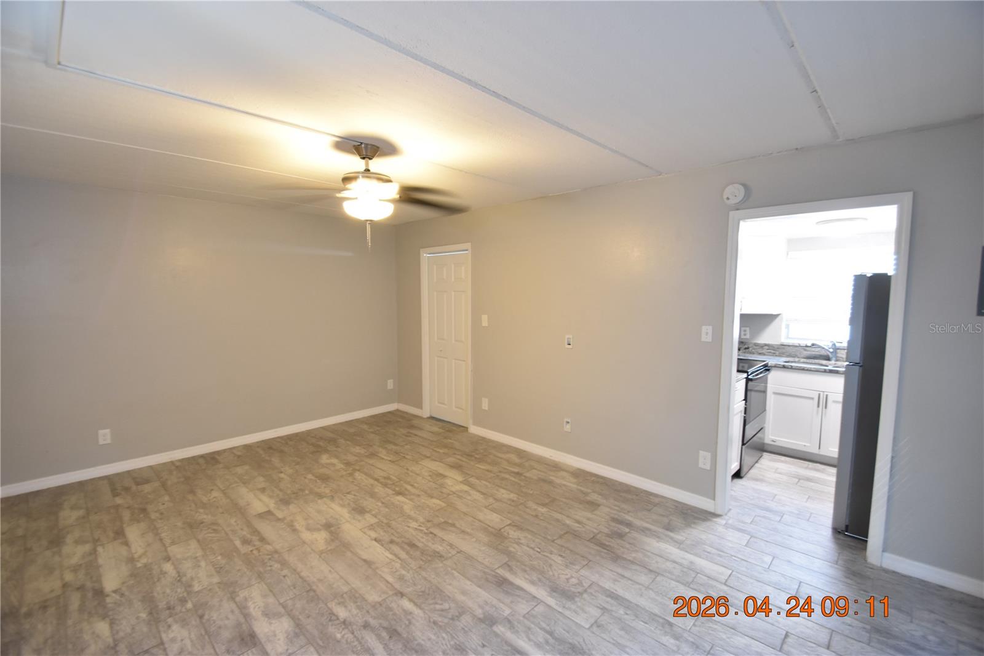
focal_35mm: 15
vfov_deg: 77.3
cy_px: 328
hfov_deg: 100.4
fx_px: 410
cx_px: 492
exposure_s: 1/20
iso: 800
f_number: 3.5
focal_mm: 10
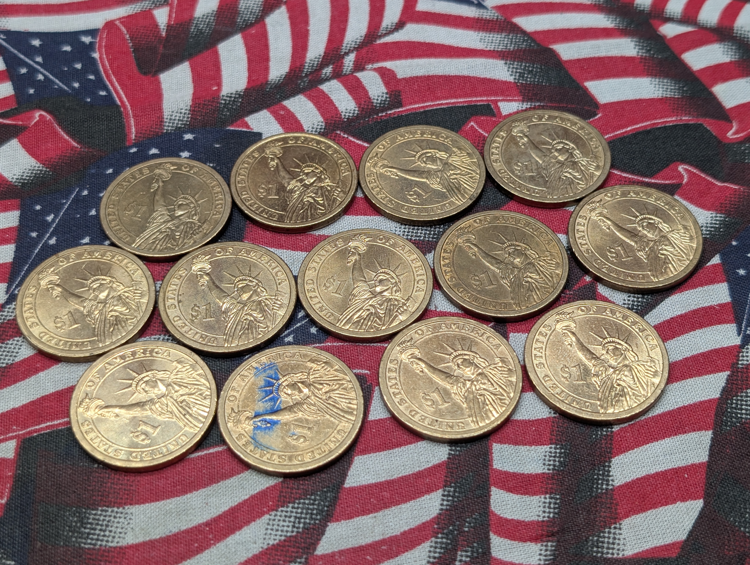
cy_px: 282
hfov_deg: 38.9
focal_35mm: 49
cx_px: 375
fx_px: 1063
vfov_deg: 29.7
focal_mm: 6.9
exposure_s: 1/47.1
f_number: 1.68
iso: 19
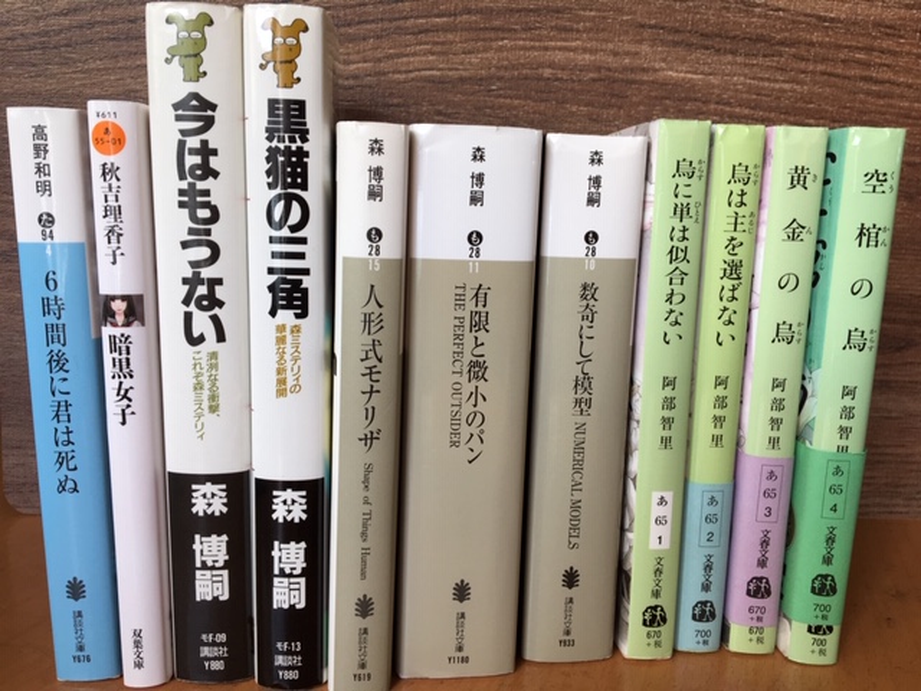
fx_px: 772
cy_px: 346
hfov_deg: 61.7
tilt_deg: -9.2
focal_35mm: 29
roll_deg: -1.1
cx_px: 460
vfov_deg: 48.2
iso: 32
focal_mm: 4.15
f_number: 2.2
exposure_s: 1/120
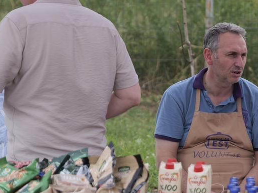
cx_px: 184
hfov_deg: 8.4
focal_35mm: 235
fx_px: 1752
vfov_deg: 6.3
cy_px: 94
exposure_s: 1/1000
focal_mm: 105
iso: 320
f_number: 4
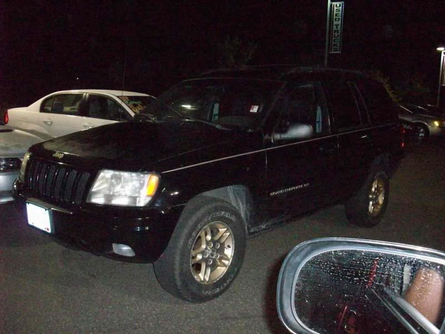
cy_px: 167
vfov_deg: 38.7
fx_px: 476
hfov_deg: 50.1
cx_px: 222
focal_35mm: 37
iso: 800
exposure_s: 1/128
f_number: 2.8
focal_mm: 6.2
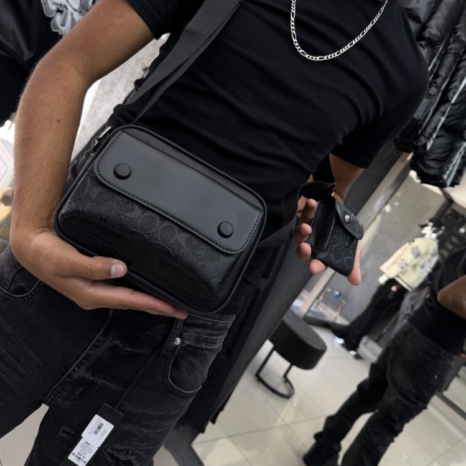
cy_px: 194
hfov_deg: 55.6
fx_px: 442
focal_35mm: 29
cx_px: 236
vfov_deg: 55.3
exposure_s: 1/129
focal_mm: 6.76
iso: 64
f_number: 1.78
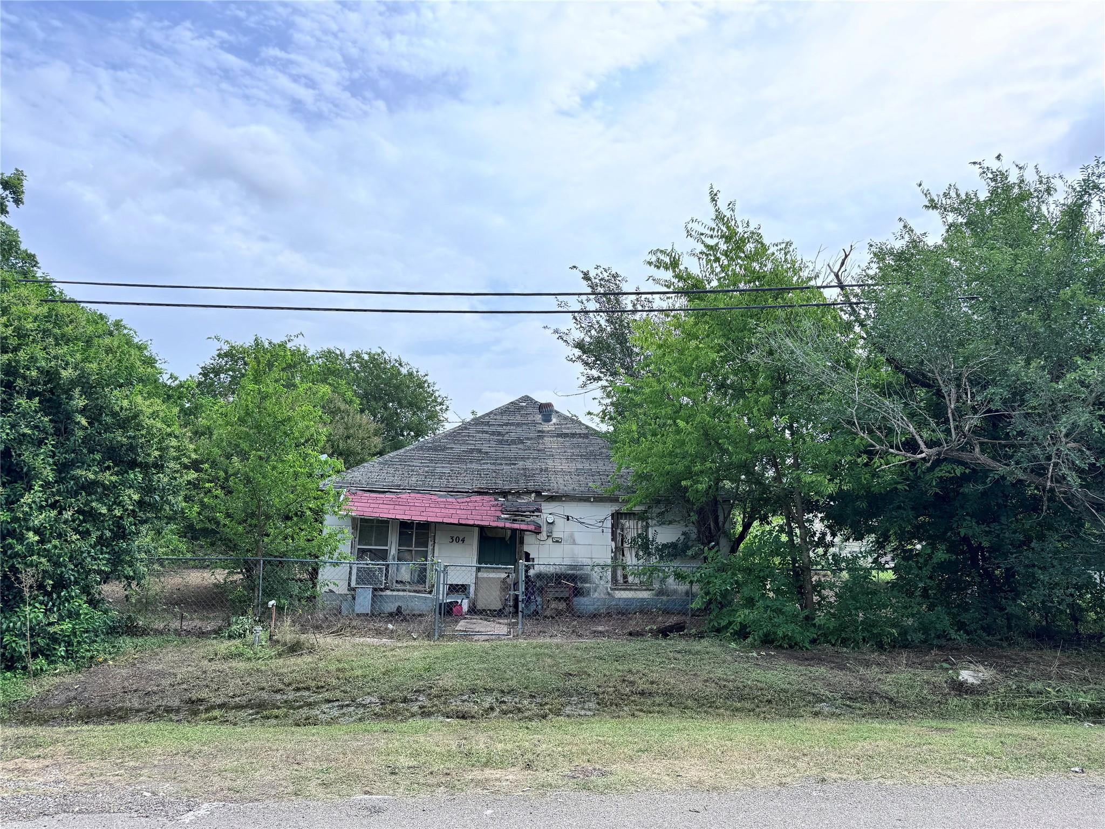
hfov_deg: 71.6
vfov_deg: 56.8
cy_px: 414
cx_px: 552
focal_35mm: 24
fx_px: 766
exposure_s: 1/782
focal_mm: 6.76
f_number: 1.78
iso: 80
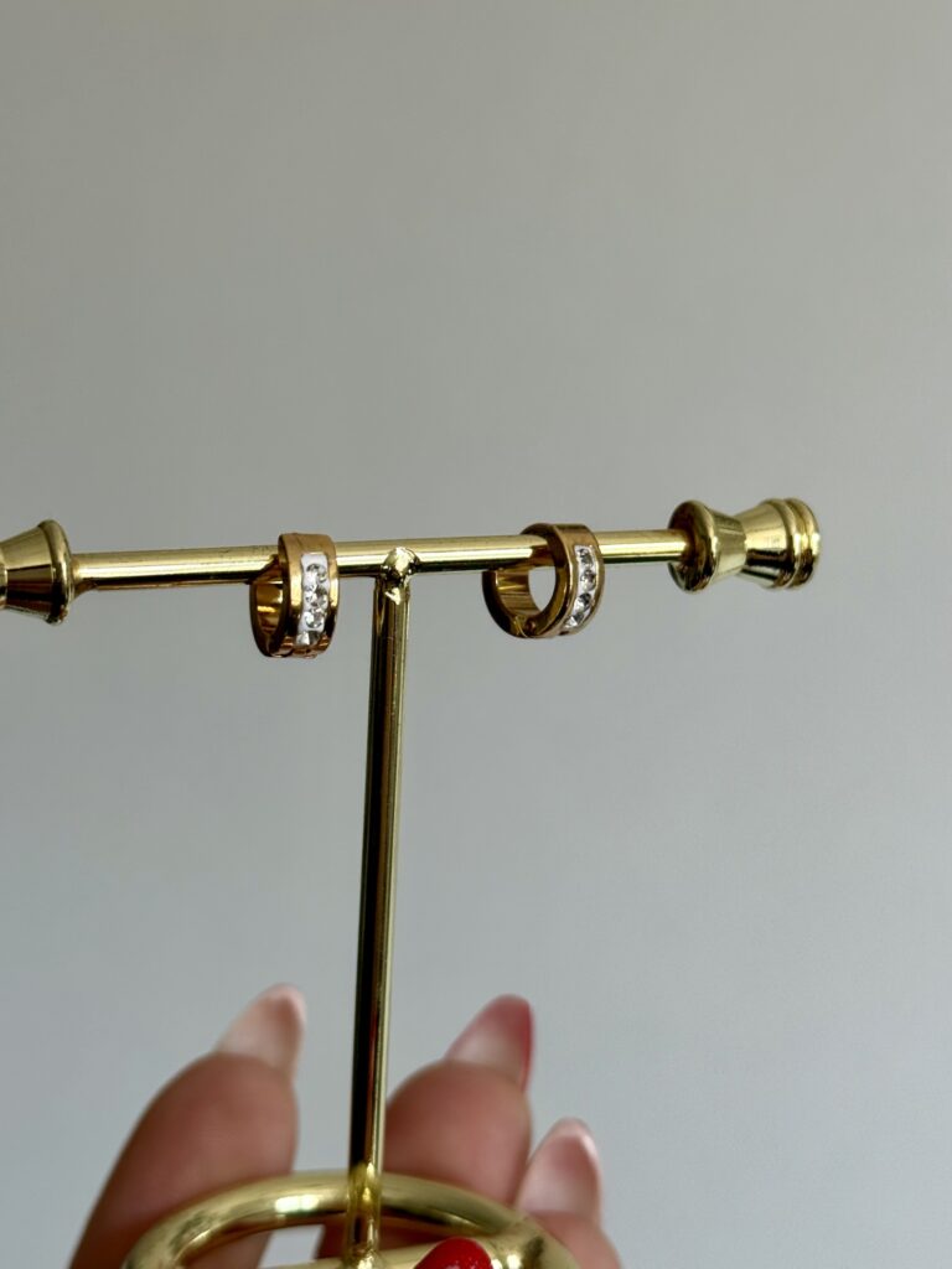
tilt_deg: +1.9
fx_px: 1760
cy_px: 634
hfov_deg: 30.3
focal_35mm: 48
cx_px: 476
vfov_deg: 39.7
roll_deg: -0.8
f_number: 1.78
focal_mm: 6.76
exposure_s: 1/172
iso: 64
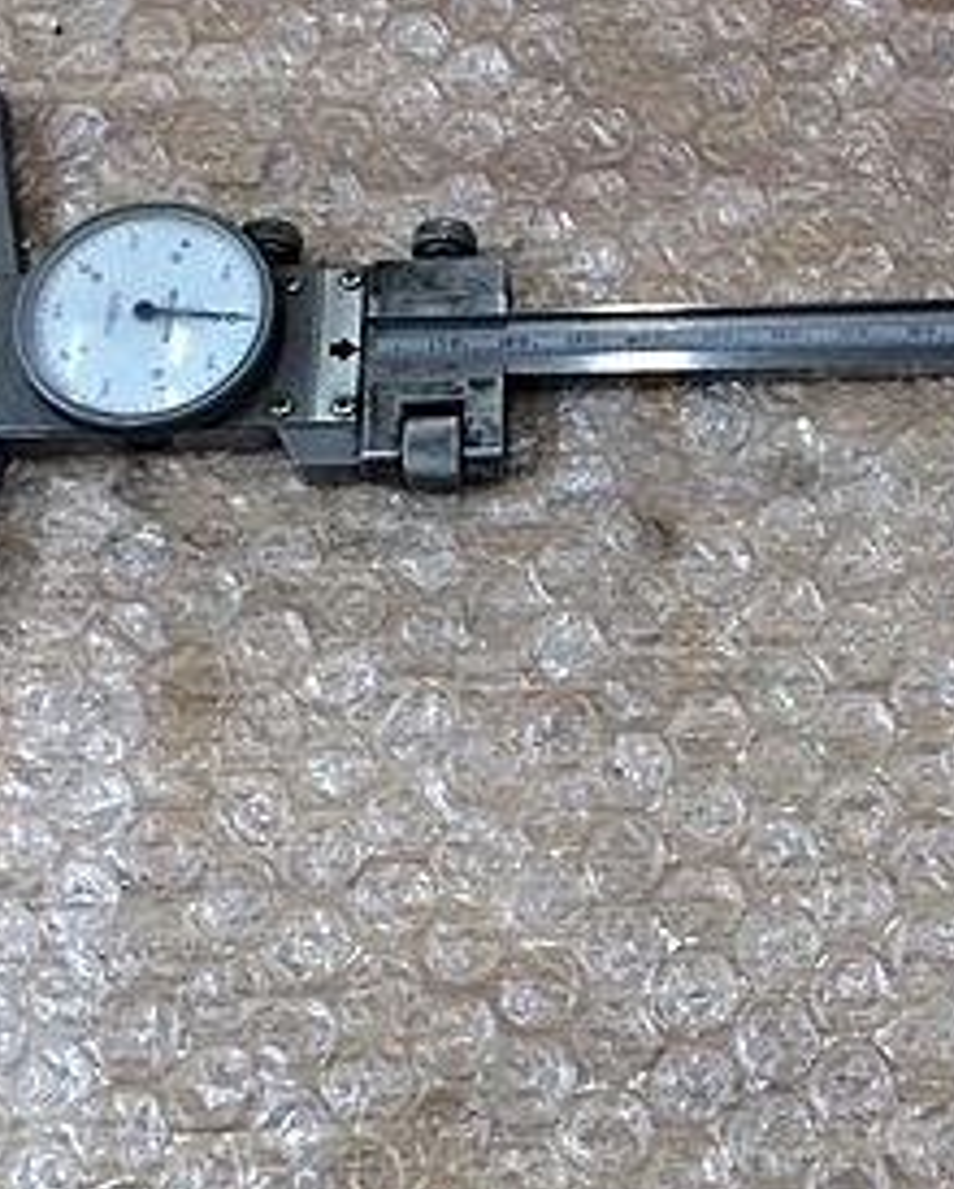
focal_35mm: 66
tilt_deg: -62.3
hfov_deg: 22.8
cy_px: 343
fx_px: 2324
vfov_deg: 28.4
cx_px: 798
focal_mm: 4.15
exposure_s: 1/30
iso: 32
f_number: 2.2
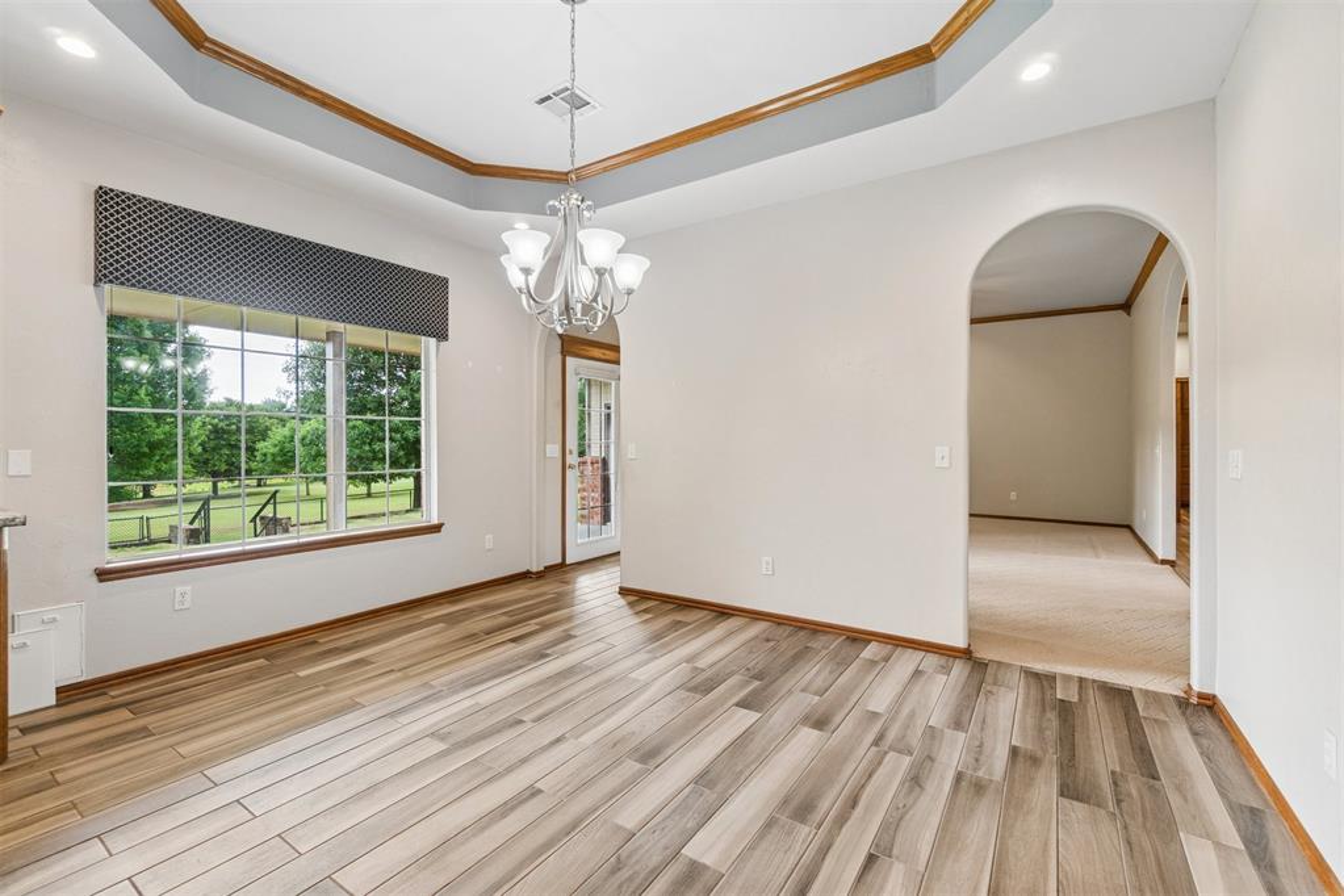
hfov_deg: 100.4
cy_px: 448
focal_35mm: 15
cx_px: 672
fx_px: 560
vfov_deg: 77.3
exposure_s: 1/40
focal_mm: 10
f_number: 6.3
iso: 200
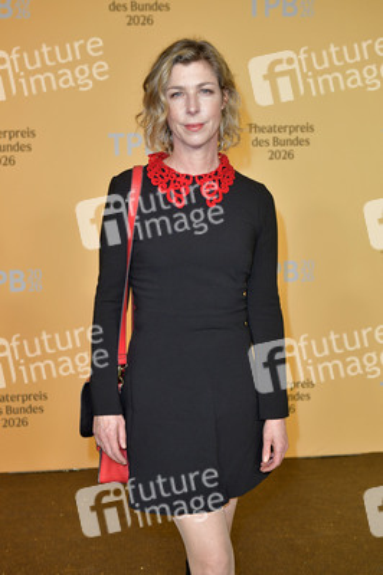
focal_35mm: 48
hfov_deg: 28.0
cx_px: 192
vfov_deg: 41.1
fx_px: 767
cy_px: 288
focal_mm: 48
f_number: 5
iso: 1250
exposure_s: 1/200
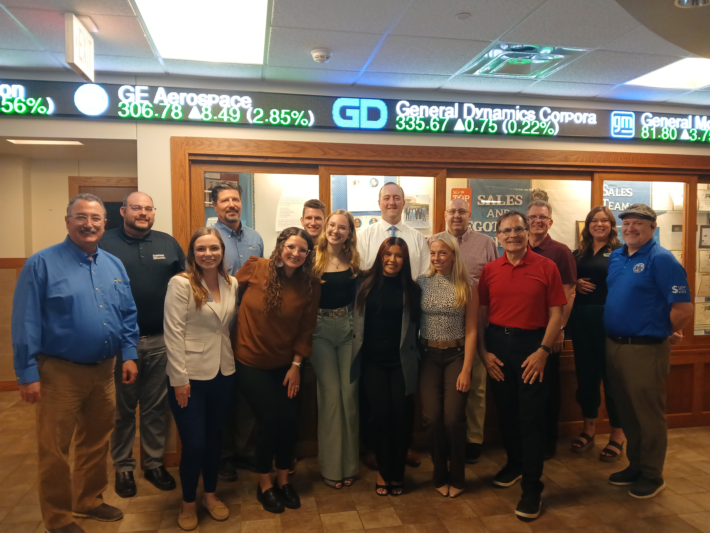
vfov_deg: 53.1
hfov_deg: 67.3
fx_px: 533
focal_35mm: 26
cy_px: 266
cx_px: 355
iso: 200
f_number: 1.8
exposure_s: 1/30
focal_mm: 3.98
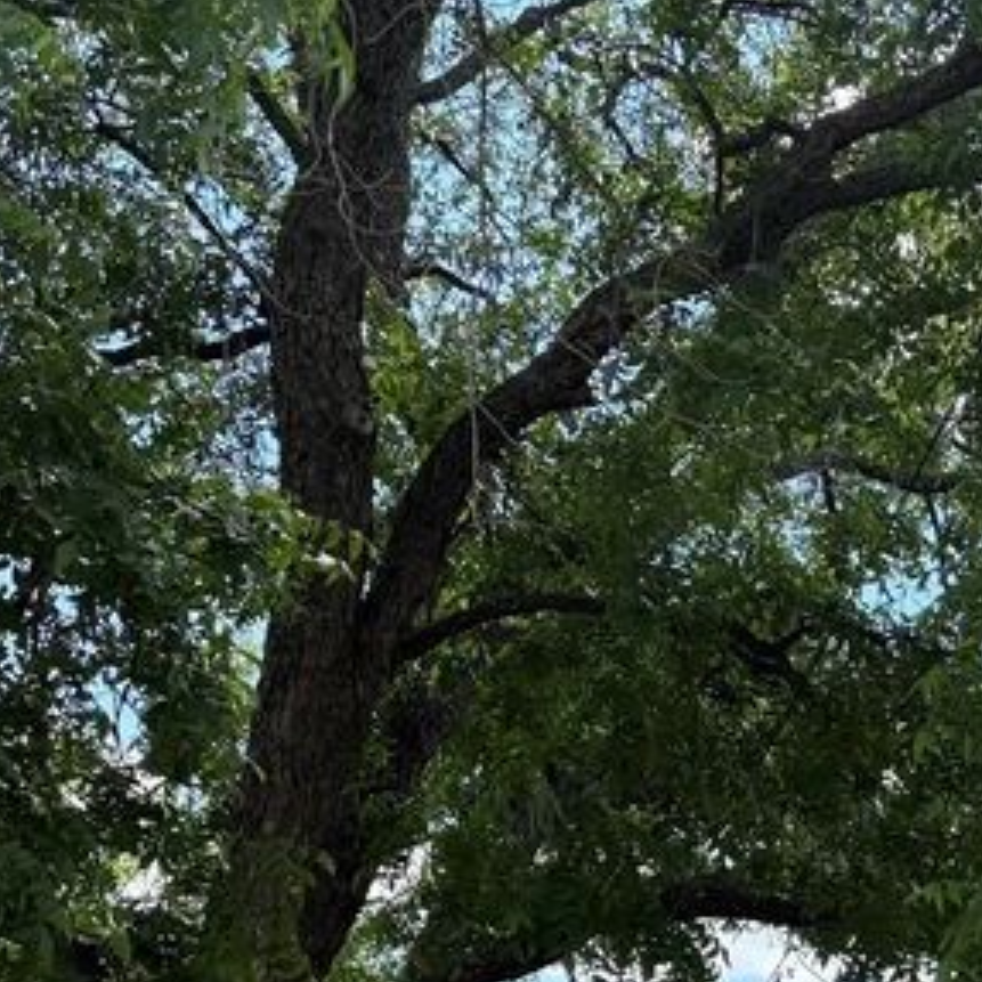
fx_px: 2632
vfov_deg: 20.0
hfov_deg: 19.6
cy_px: 1122
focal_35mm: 82
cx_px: 1242
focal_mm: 5.96
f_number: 1.6
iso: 64
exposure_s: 1/1099
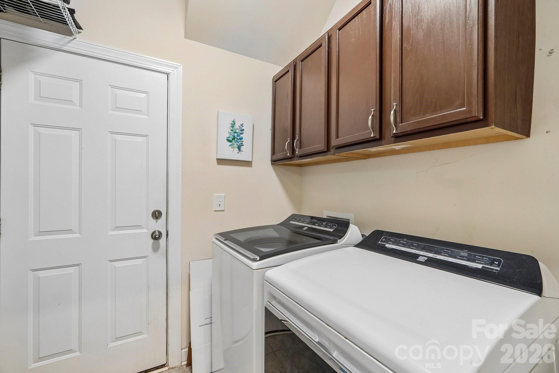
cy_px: 186
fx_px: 233
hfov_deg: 100.4
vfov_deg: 77.3
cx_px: 280
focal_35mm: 15
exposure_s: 1/3.33
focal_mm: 10
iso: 400
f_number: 8
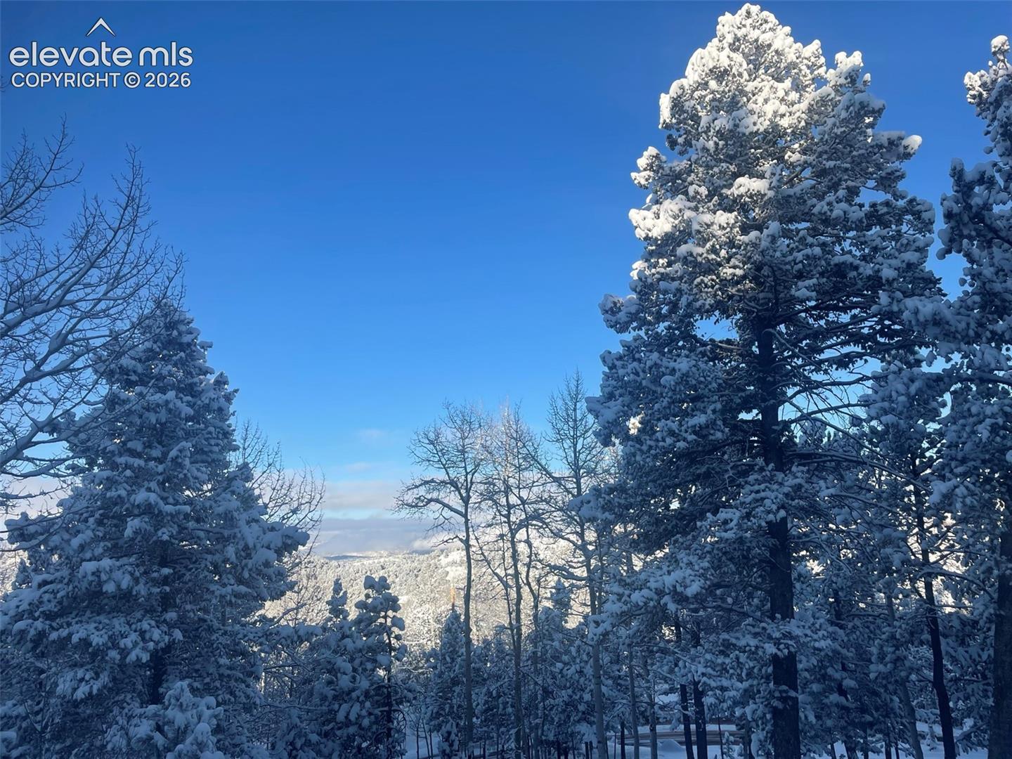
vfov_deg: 53.1
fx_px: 760
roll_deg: +2.0
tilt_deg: +12.7
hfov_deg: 67.3
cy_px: 380
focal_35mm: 26
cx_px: 506
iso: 32
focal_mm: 4.2
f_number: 1.6
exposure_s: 1/1795
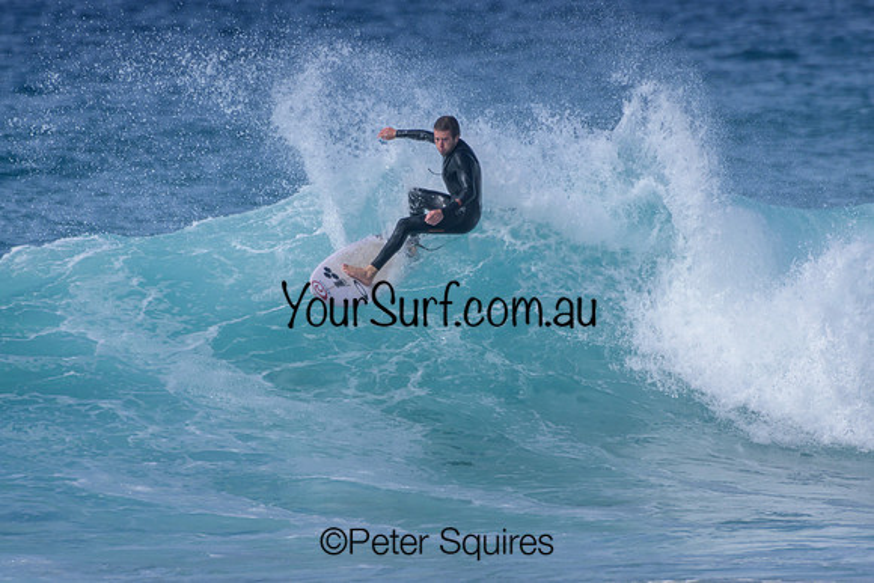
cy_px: 292
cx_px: 437
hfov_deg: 2.3
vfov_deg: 1.5
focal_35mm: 900
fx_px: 21854
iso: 720
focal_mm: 900
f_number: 11
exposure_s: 1/2000
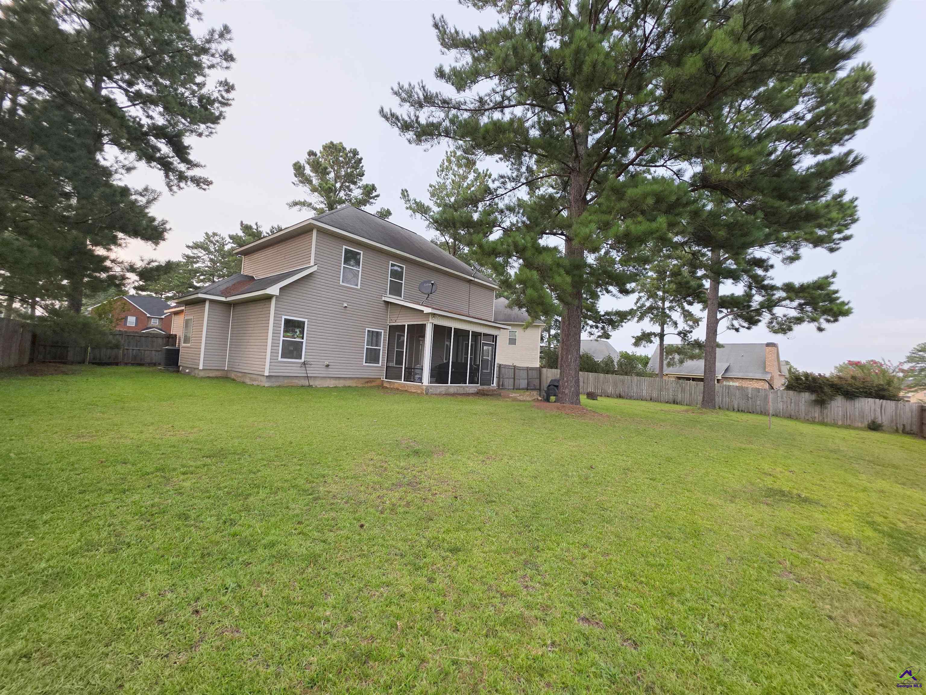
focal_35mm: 13
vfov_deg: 89.9
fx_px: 348
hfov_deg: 106.2
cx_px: 463
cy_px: 348
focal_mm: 2.2
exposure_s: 1/120
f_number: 1.9
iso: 50
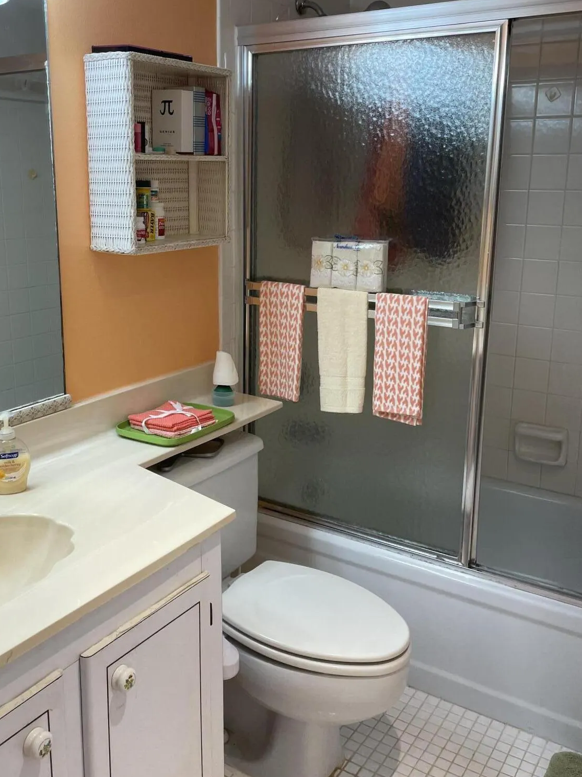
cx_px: 243
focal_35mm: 35
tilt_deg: -11.2
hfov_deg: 40.6
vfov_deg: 52.5
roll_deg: +0.3
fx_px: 785
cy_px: 336
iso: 40
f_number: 1.6
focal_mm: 4.2
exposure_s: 1/120
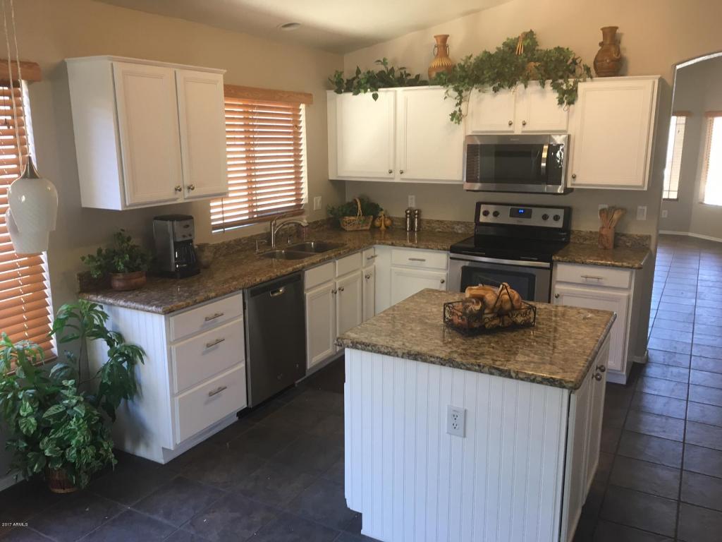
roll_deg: +0.2
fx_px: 605
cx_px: 361
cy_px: 271
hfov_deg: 61.7
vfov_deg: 48.2
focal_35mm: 29
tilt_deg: -13.6
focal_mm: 4.15
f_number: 2.2
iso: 64
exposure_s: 1/30
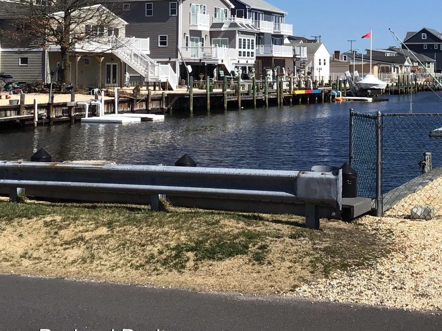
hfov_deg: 29.7
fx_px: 830
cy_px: 20
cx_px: 276
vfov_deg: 22.0
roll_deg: -0.4
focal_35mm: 65
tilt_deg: +2.4
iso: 25
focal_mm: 3.3
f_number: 2.4
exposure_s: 1/1988
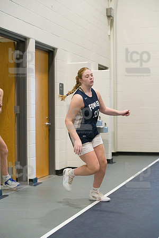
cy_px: 119
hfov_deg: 19.5
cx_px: 80
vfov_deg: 28.8
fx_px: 464
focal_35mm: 70
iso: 6400
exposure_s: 1/1600
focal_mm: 70
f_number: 4.5
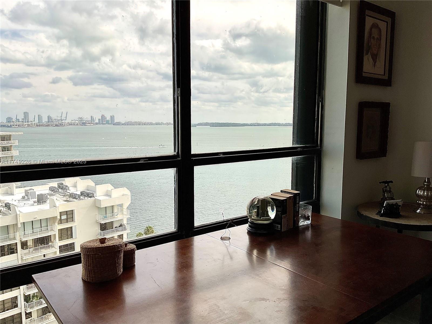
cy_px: 162
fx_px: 362
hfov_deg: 61.7
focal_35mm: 29
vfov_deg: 48.2
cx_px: 216
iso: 16
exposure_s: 1/997
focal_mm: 3
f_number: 1.8
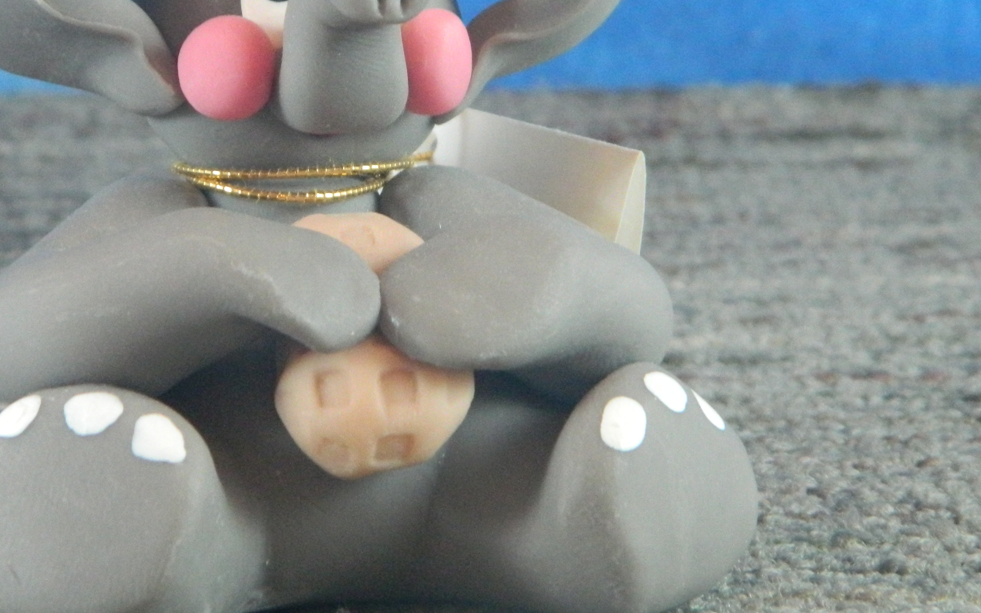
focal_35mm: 154
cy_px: 167
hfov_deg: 13.6
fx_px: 4117
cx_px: 353
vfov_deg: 8.5
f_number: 4.2
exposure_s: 1/20
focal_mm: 15.1
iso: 400
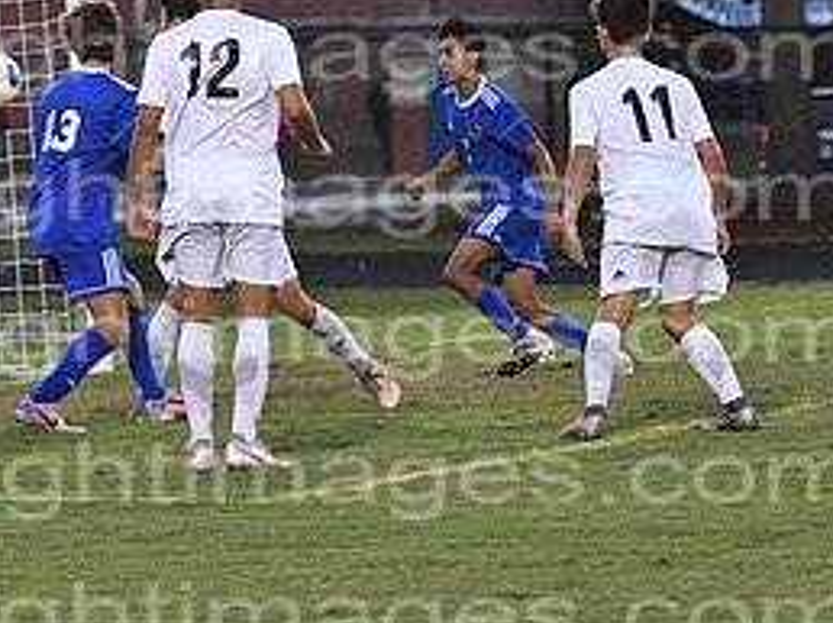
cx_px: 126
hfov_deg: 5.6
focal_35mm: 357
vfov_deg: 4.2
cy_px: 128
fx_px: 8583
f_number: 3.2
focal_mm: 110
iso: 3200
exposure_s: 1/800
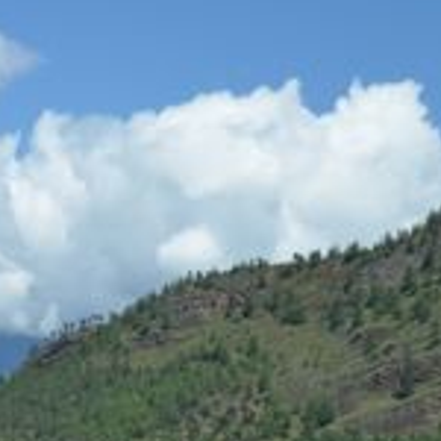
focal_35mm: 168
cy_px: 403
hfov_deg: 10.4
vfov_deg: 10.3
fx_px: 2421
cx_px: 182
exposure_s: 1/160
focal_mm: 44
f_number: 6.3
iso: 100
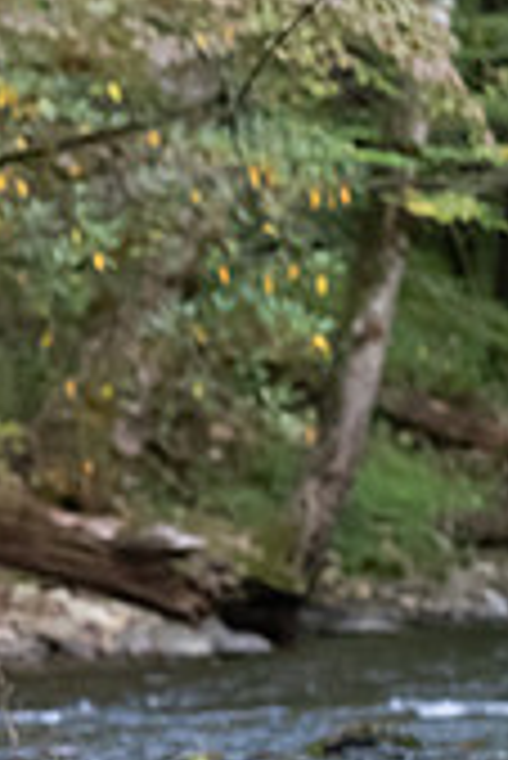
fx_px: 20277
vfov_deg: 2.1
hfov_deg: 1.4
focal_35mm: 960
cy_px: 821
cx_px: -764
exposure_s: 1/500
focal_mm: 280
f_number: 6.3
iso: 8000
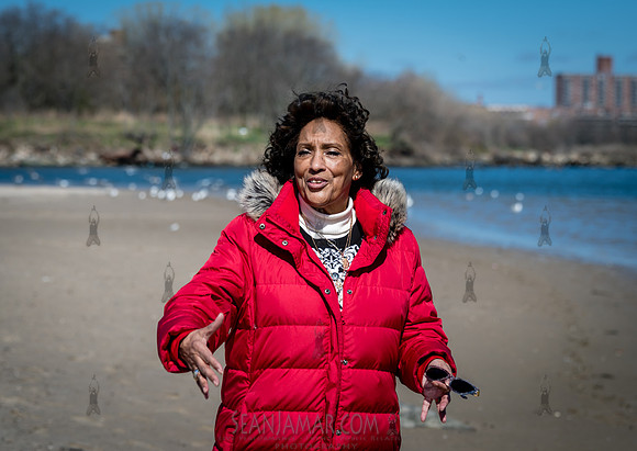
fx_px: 1836
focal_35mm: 102
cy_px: 196
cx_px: 313
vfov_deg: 14.0
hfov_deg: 19.7
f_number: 4
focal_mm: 83
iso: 64
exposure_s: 1/1000
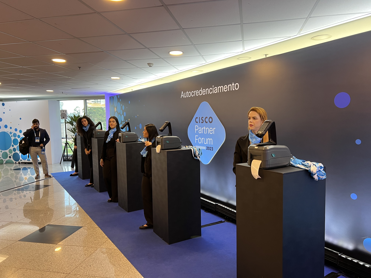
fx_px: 279
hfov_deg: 67.3
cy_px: 139
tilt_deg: -4.9
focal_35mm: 26
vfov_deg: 53.1
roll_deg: +1.0
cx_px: 186
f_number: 1.5
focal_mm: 5.7
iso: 125
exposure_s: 1/60
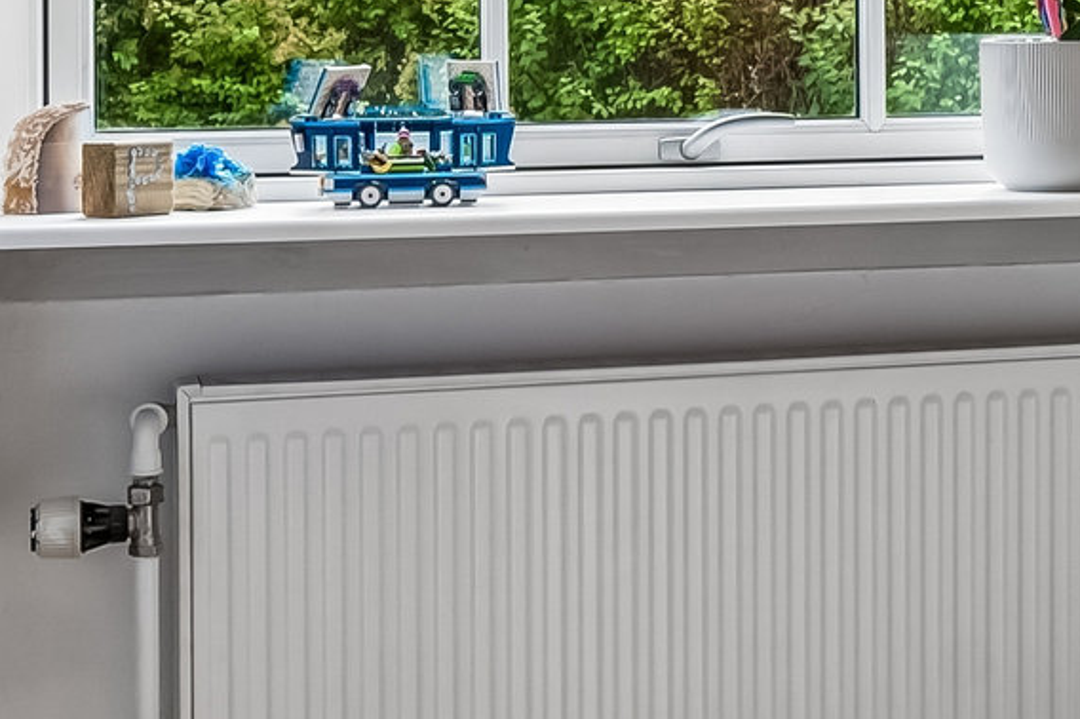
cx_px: 1466
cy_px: -23
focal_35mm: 111
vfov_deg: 12.2
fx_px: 3328
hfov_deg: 17.2
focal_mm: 21
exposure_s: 1/50
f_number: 9
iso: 640
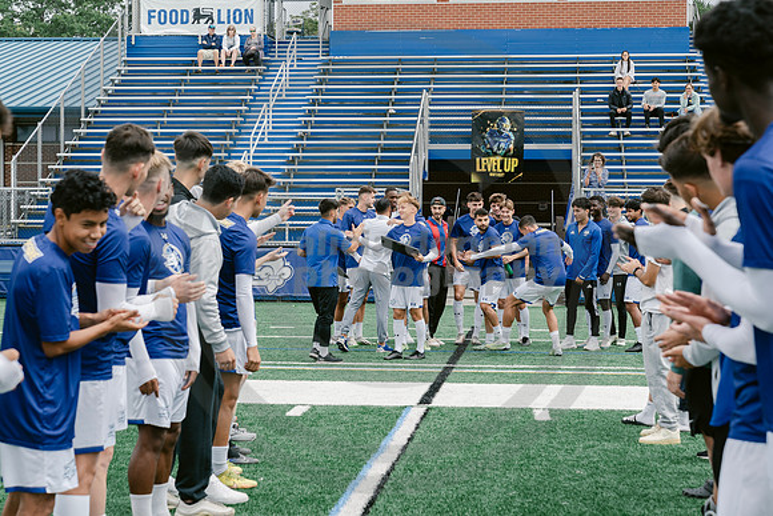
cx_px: 386
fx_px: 1503
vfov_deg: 19.5
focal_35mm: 70
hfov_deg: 28.8
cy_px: 258
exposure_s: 1/500
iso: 400
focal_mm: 70
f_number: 5.6
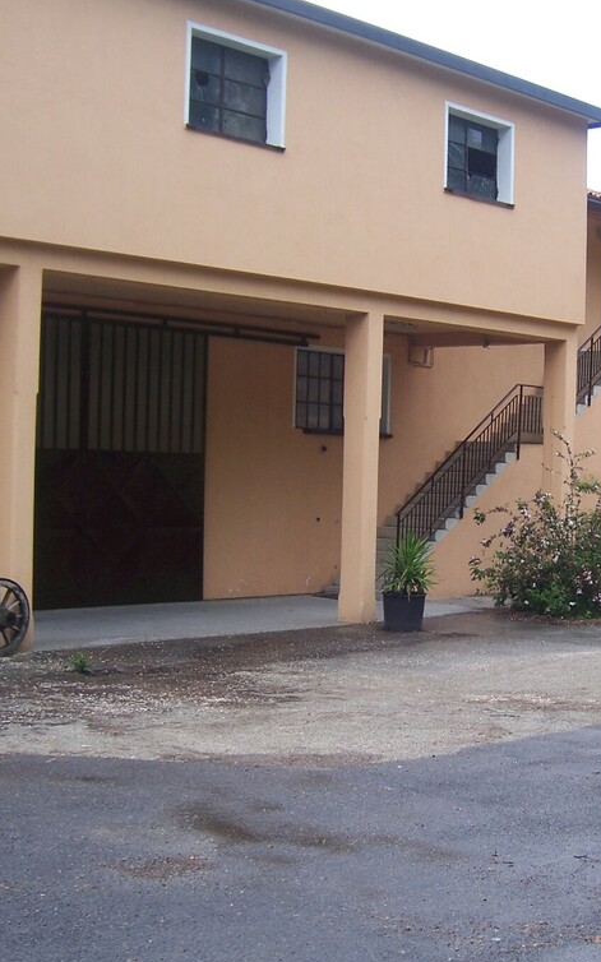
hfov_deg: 23.6
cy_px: 487
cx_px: 477
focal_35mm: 54
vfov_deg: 37.5
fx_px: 1416
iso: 80
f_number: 2.8
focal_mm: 6.2
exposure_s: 1/250
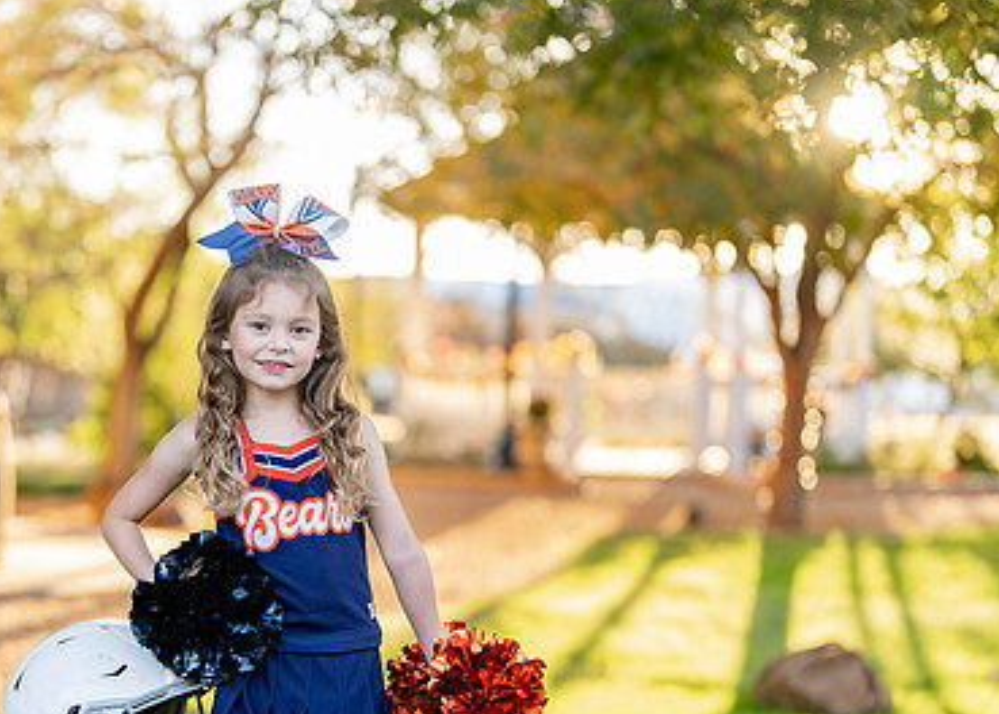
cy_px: 550
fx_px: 2441
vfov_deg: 16.6
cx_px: 266
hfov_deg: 22.9
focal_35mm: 86
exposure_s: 1/400
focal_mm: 50
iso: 100
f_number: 1.2
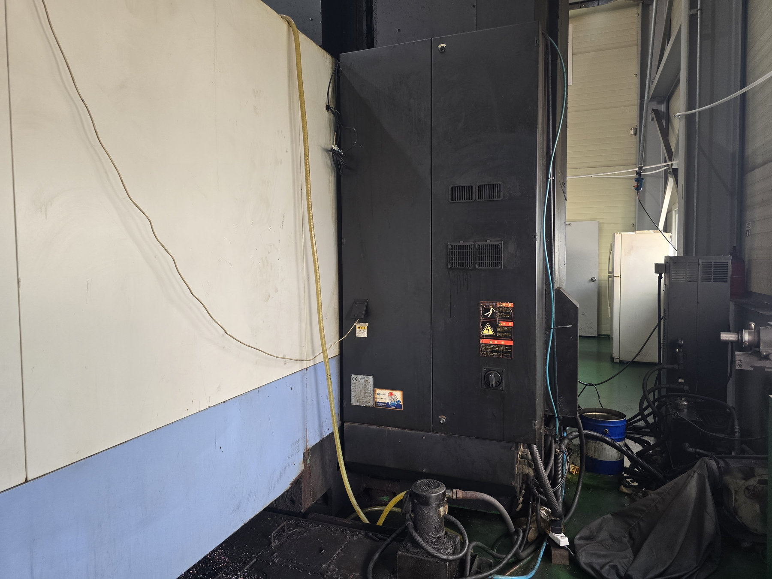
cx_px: 386
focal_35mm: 23
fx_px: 513
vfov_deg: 58.9
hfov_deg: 73.9
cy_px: 290
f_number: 1.7
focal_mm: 6.3
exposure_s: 1/120
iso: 250
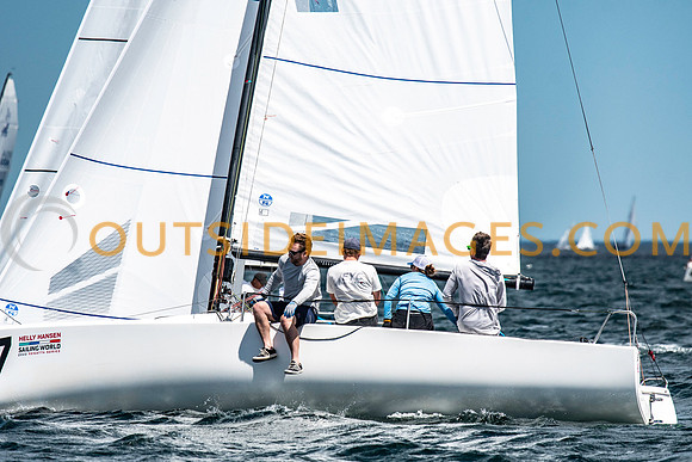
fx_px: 8652
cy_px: 231
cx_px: 346
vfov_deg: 3.1
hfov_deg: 4.6
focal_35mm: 450
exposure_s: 1/6400
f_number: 5.6
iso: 500
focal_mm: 300
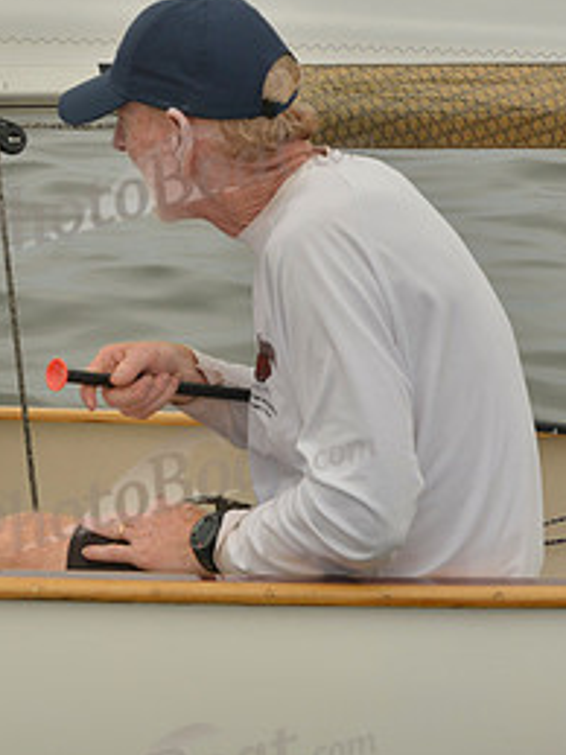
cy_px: 378
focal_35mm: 151
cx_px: -184
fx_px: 3295
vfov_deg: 13.1
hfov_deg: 9.6
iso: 400
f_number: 9
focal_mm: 70
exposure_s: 1/1250
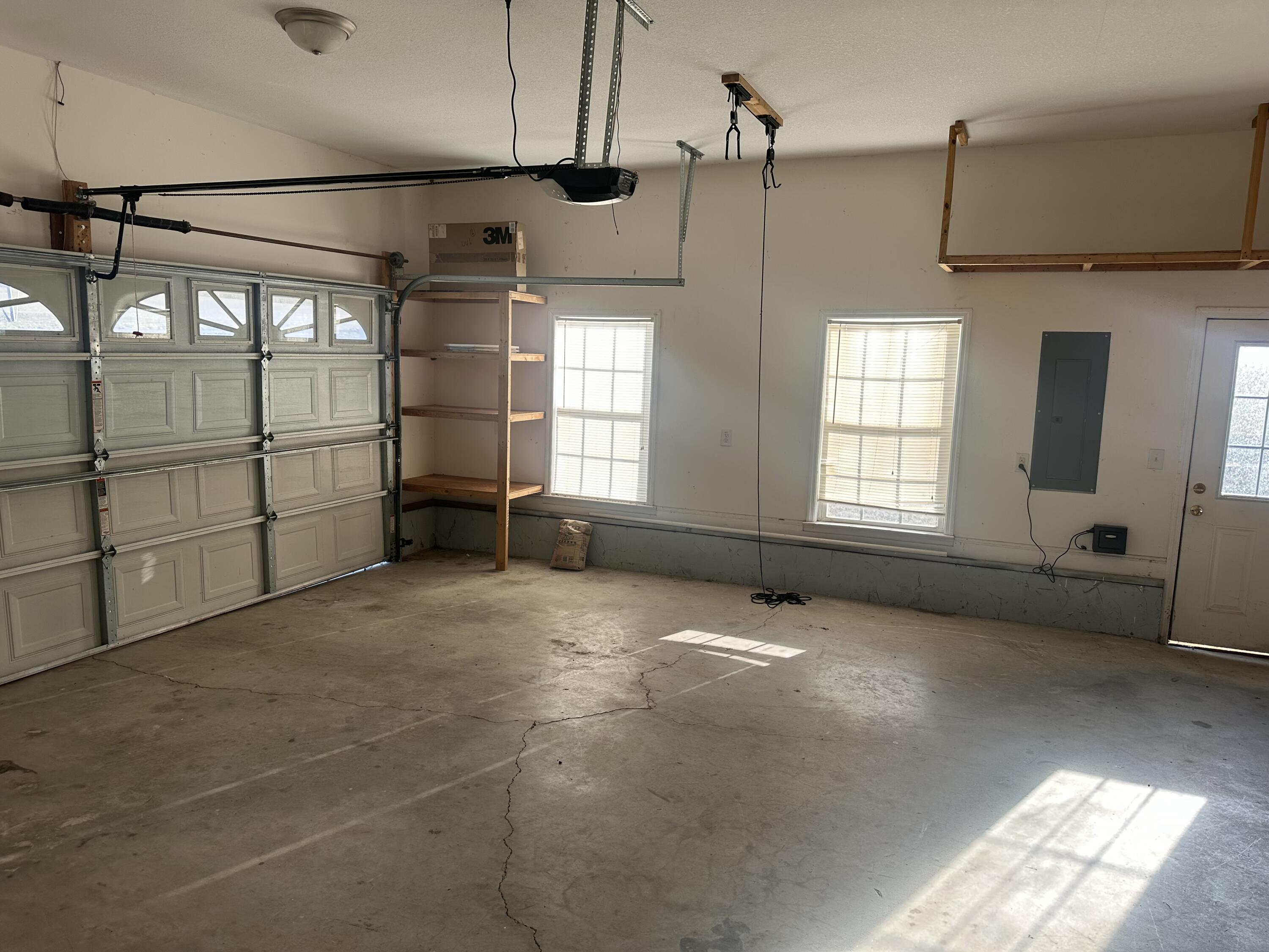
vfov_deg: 56.8
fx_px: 880
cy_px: 476
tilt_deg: -7.9
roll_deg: -1.2
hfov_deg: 71.6
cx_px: 634
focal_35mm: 24
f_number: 1.78
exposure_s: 1/301
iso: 80
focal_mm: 6.86
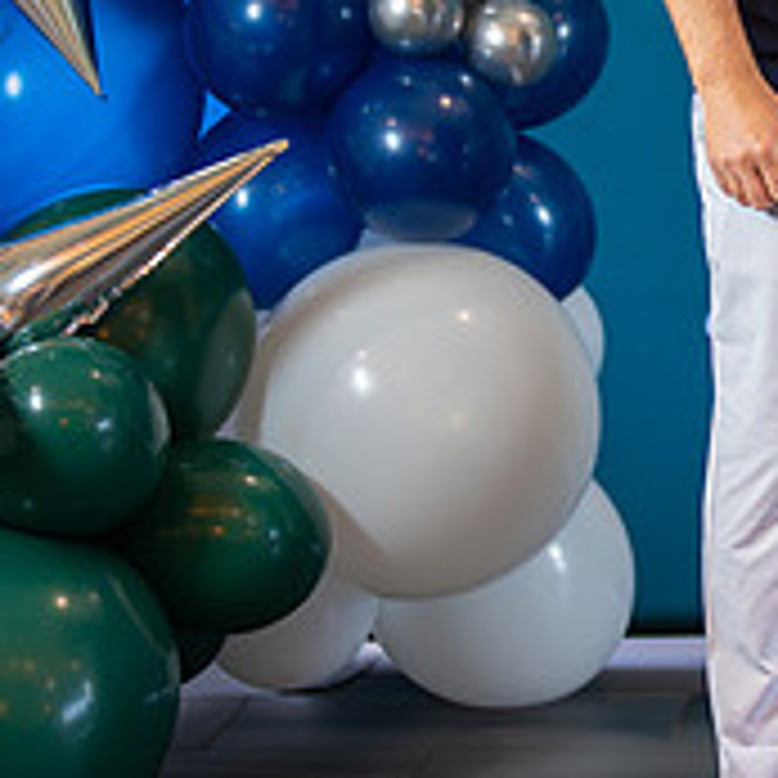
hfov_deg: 10.2
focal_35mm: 164
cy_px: 95
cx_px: 1280
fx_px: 4170
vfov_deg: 10.6
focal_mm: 50
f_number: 1.2
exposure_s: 1/320
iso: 1000
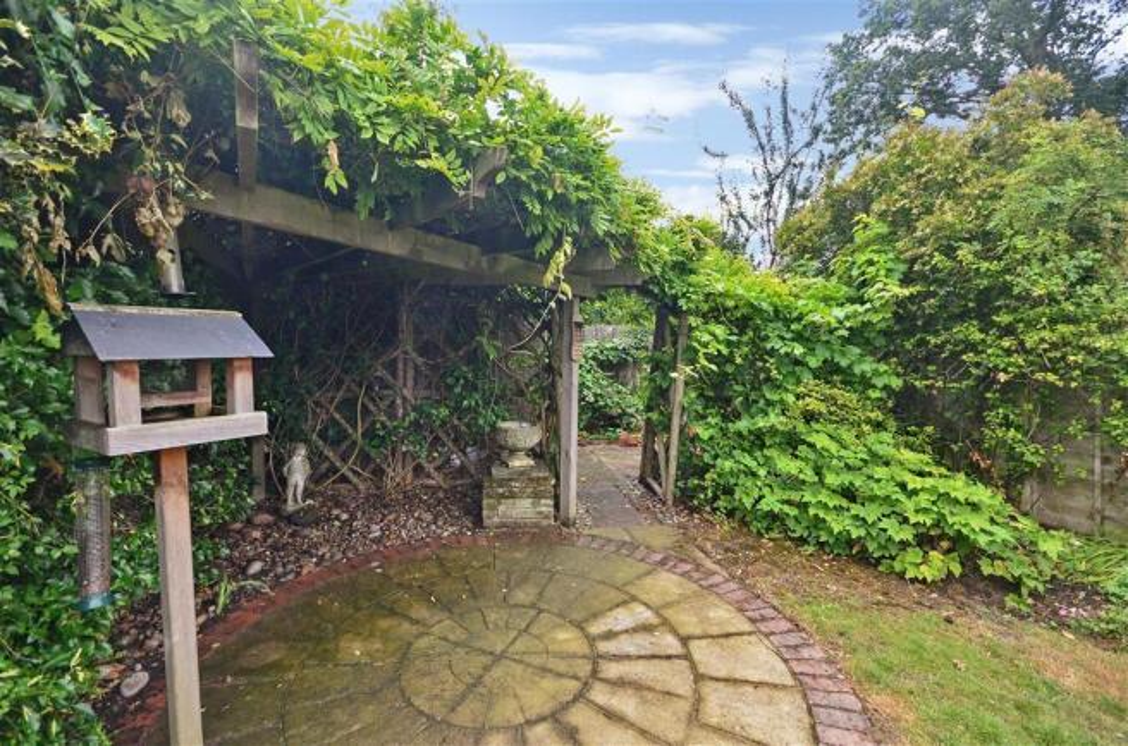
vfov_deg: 77.0
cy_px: 373
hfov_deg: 100.5
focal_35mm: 15
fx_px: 469
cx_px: 564
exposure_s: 1/40
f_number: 7.1
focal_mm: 10
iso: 200
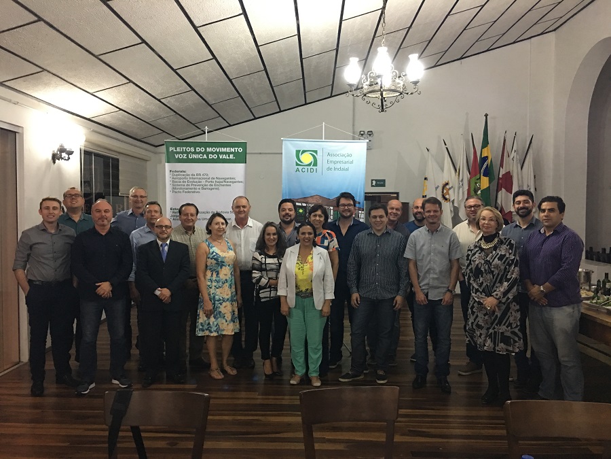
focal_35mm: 29
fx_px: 512
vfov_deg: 48.2
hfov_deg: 61.7
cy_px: 230
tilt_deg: -1.4
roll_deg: -0.9
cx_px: 306
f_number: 2.2
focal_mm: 4.15
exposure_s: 1/4
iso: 64
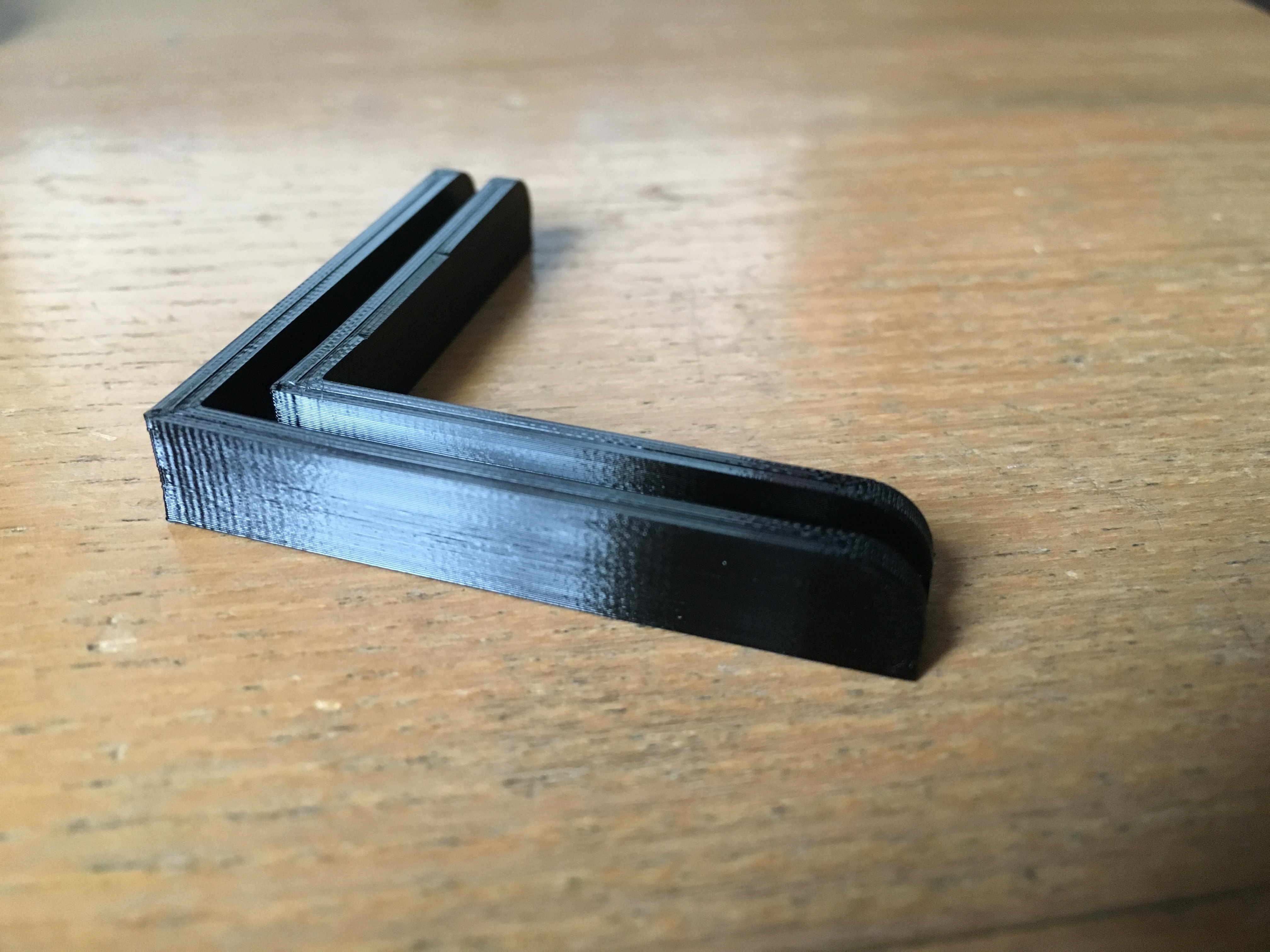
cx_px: 635
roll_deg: -1.1
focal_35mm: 29
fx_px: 1064
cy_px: 476
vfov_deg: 48.2
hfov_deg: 61.7
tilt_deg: -34.1
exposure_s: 1/33
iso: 200
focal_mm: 4.15
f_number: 2.2
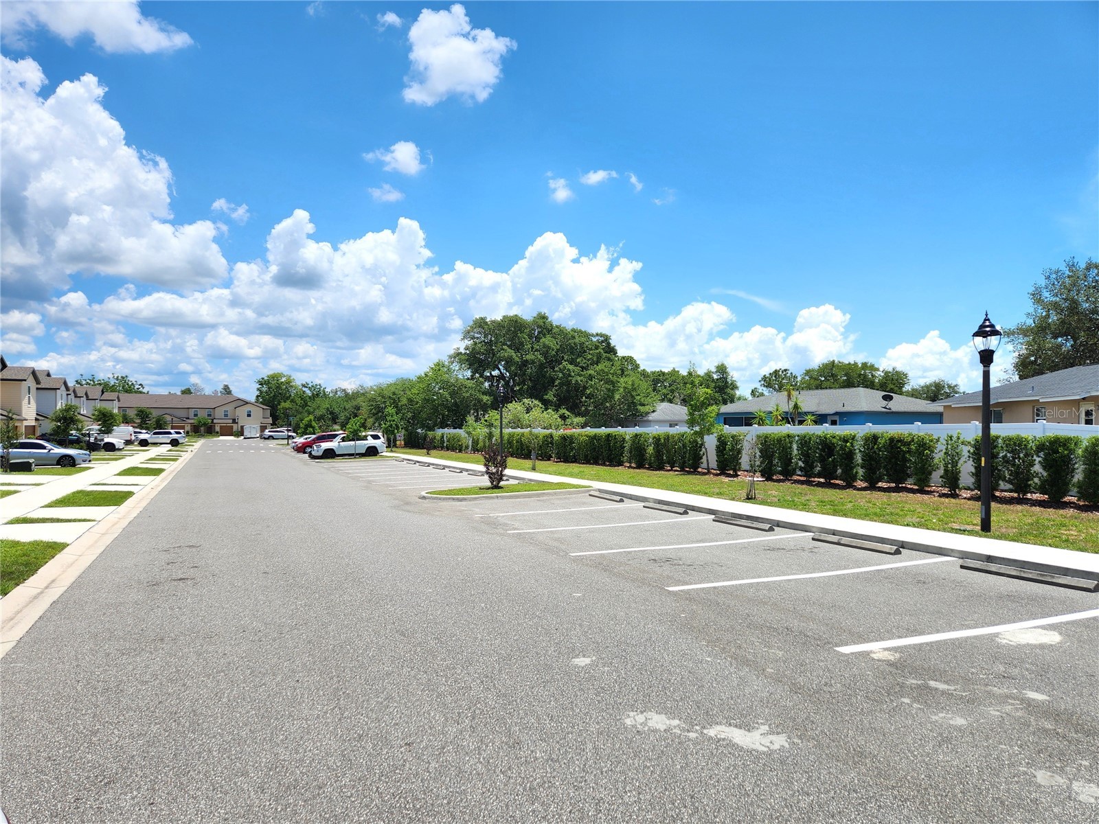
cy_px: 412
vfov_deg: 58.9
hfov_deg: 73.9
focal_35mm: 23
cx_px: 550
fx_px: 730
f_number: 1.8
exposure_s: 1/2000
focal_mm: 5.4
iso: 20
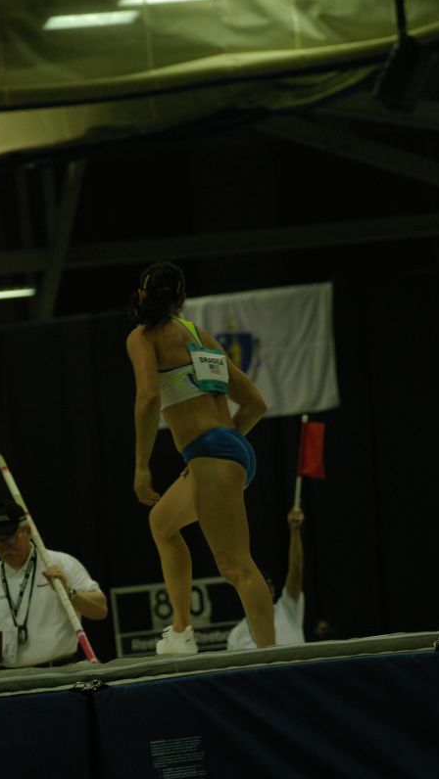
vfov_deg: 7.2
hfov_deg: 4.1
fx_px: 6206
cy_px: 389
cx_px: 189
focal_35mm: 300
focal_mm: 190
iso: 800
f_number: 6.3
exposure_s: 1/125
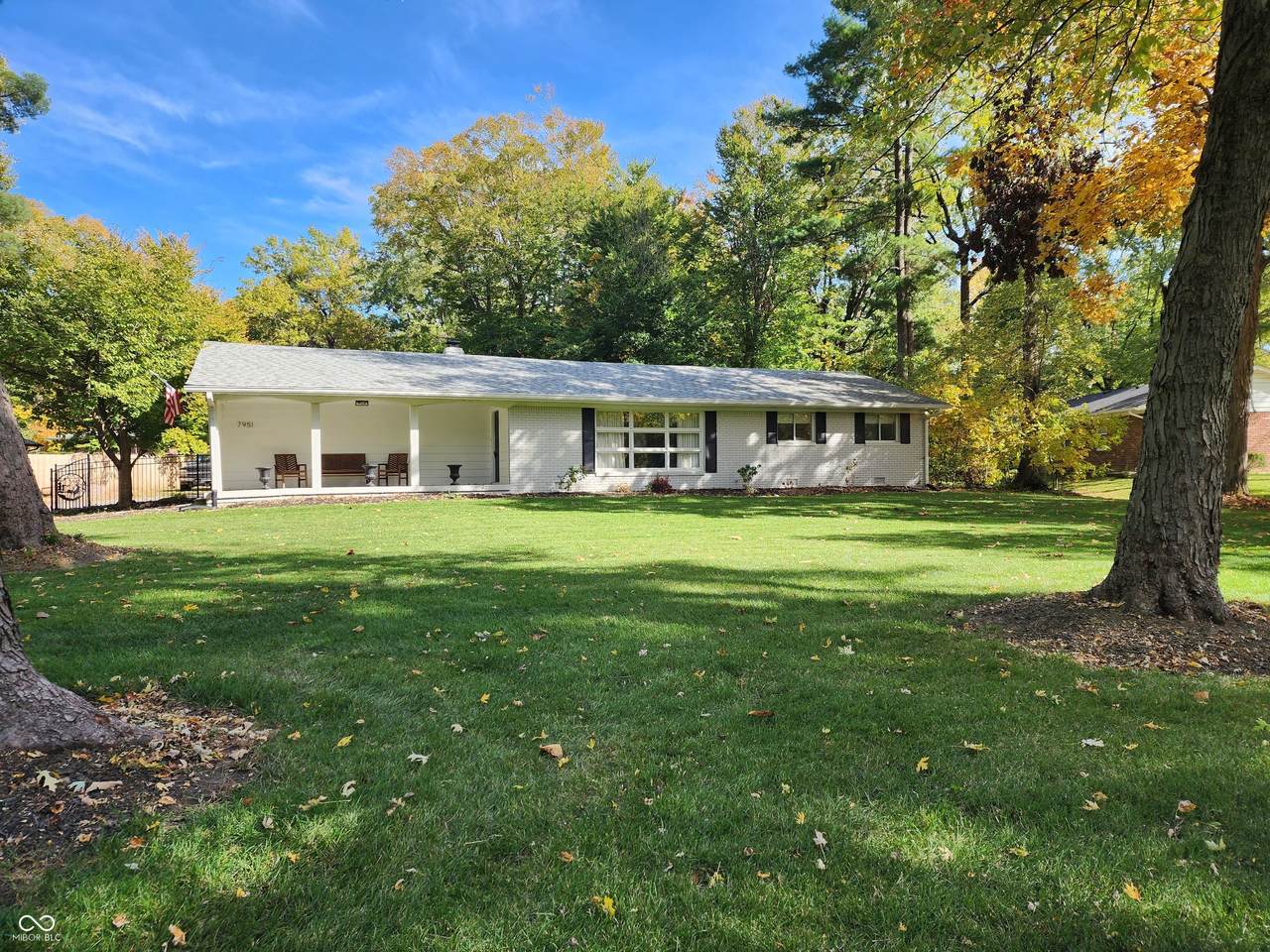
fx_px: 844
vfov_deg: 58.9
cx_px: 635
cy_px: 476
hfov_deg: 73.9
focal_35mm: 23
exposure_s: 1/269
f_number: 1.8
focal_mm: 6.4
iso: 12
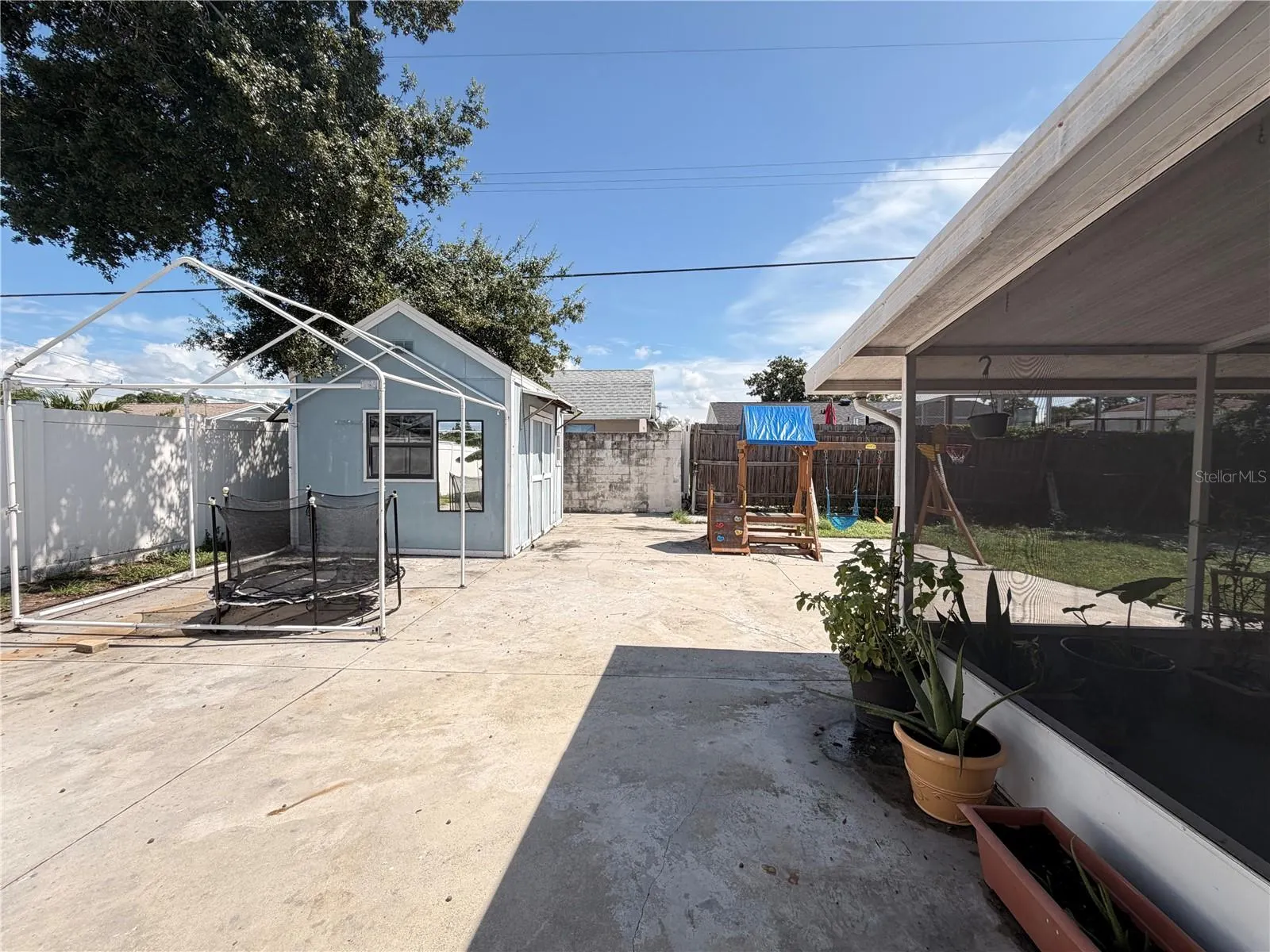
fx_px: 514
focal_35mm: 14
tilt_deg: -2.3
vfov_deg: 85.7
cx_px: 635
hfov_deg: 102.1
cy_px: 476
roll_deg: +0.5
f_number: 2.2
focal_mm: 2.22
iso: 25
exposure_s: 1/770
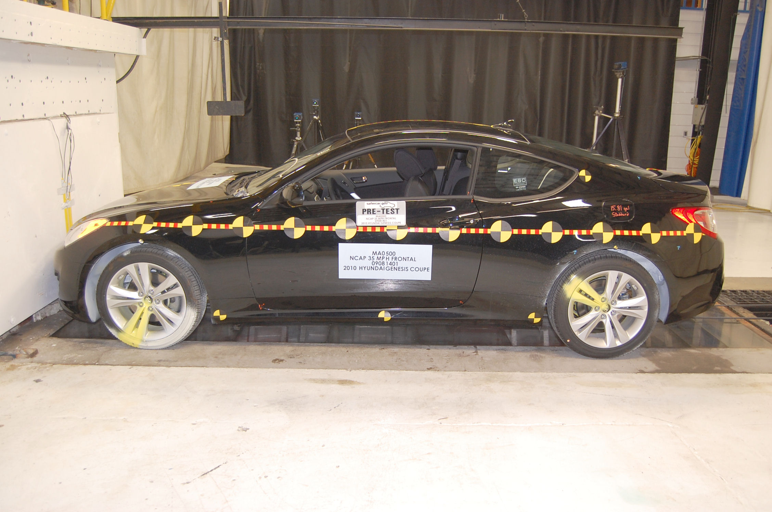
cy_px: 256
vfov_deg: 39.8
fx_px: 706
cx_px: 386
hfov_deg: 57.3
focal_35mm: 33
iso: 400
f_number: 3.8
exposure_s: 1/60
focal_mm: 22
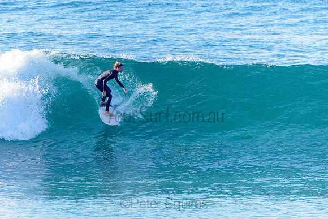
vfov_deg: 2.3
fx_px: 5568
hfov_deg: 3.4
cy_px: 104
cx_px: 128
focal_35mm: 611
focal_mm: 500
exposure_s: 1/2000
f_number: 5.6
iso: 280
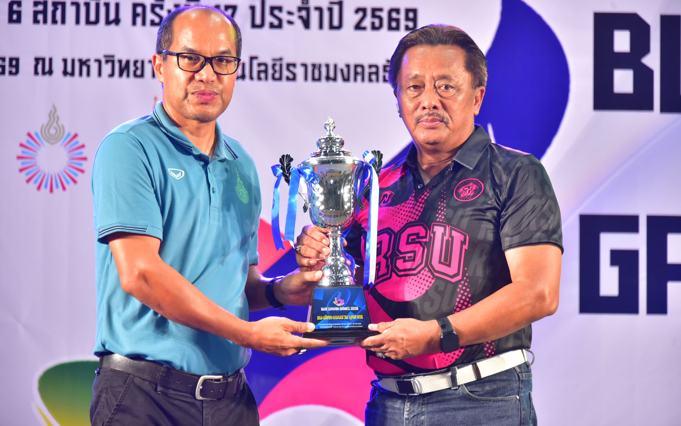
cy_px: 201
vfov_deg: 6.8
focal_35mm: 194
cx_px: 341
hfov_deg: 10.8
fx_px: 3601
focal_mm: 190
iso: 3200
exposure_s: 1/200
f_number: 5.6
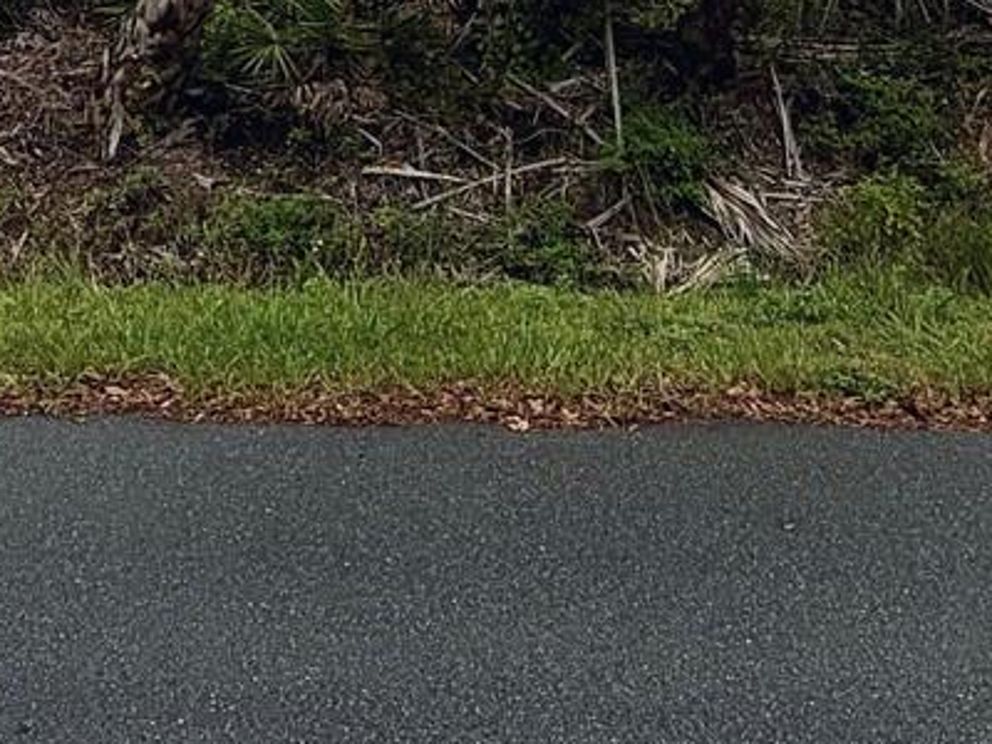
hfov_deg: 34.0
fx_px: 1605
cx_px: 322
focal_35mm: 56
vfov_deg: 20.8
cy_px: -469
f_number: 2.2
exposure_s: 1/1001
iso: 20
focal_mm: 2.22
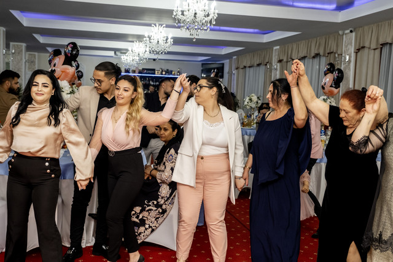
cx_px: 196
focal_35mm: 41
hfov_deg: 47.4
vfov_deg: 32.6
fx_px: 448
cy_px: 131
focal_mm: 27.4
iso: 1250
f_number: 2.8
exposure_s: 1/160
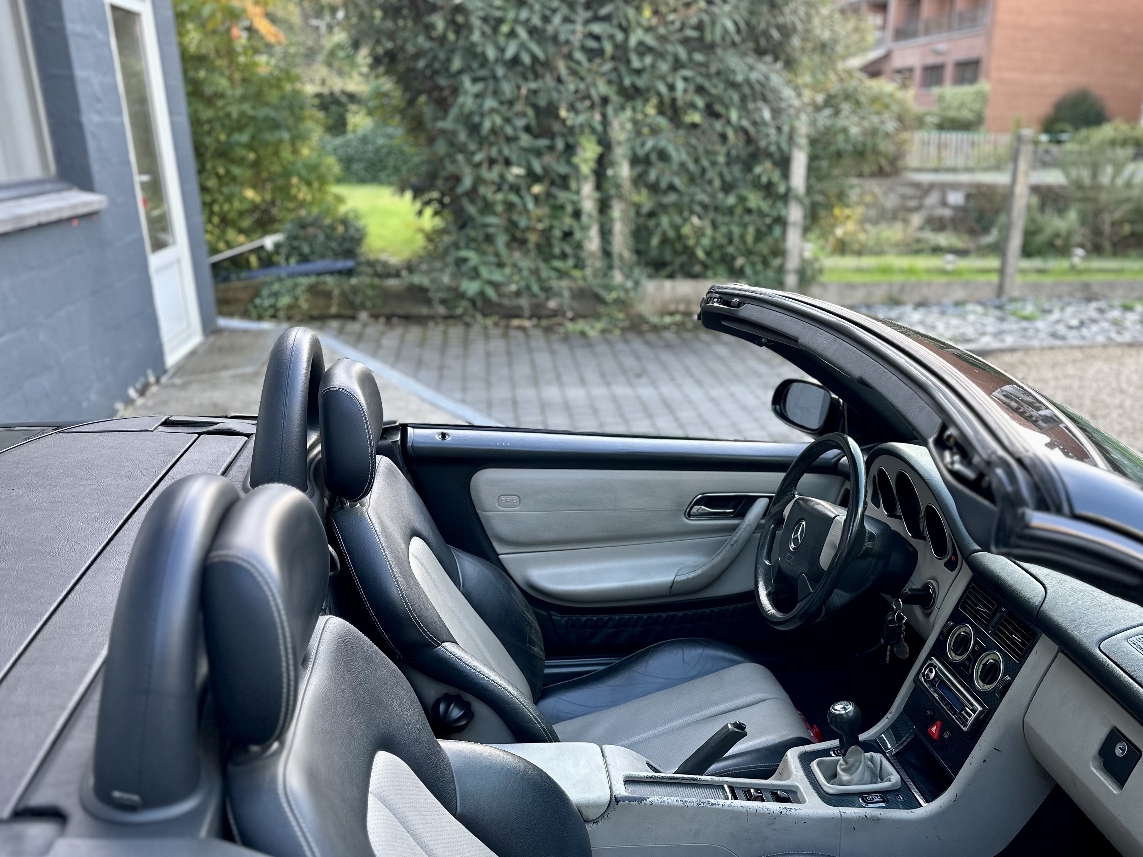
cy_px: 531
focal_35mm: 30
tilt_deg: -21.0
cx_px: 697
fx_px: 991
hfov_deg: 59.4
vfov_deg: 46.4
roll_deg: -1.5
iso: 80
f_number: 1.78
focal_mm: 6.86
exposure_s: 1/121
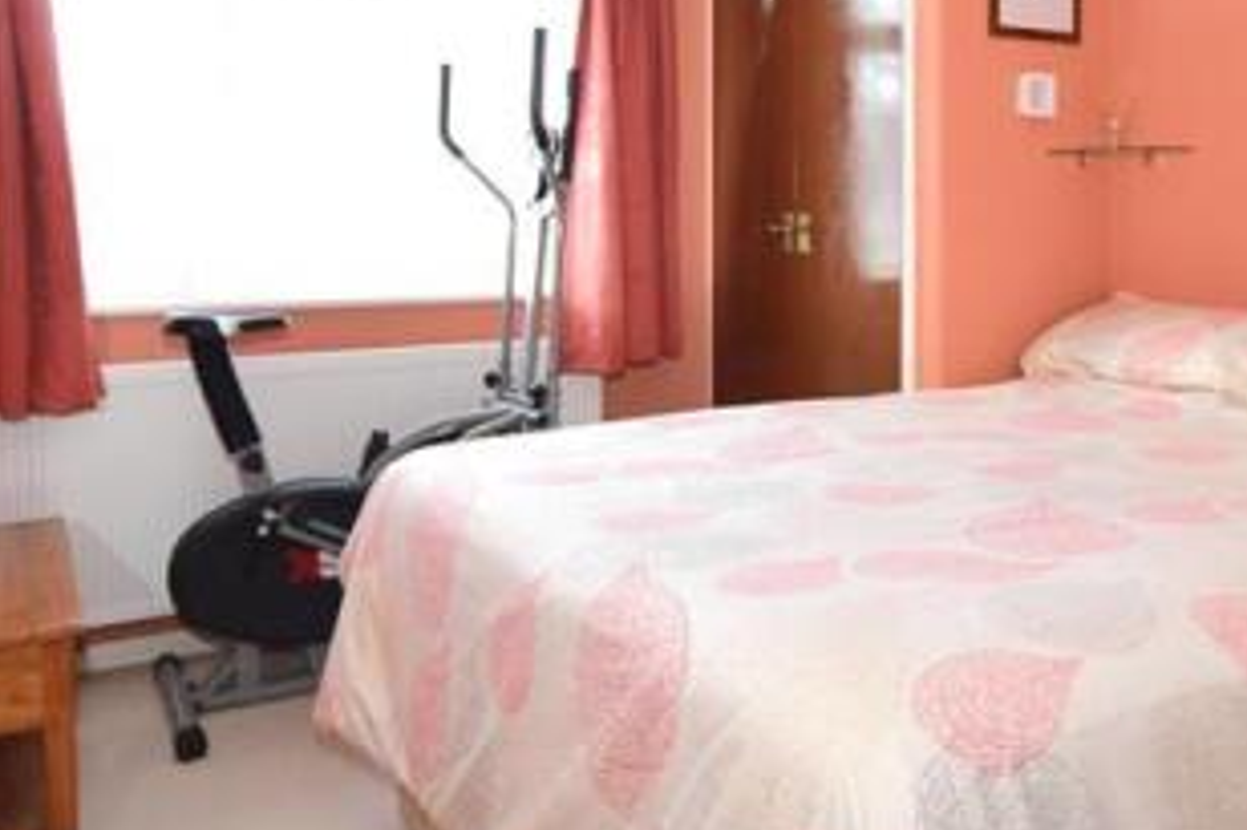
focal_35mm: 32
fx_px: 1108
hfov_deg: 58.2
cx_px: 761
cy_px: 269
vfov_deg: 40.5
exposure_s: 1/60
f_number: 5.6
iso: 400
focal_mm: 10
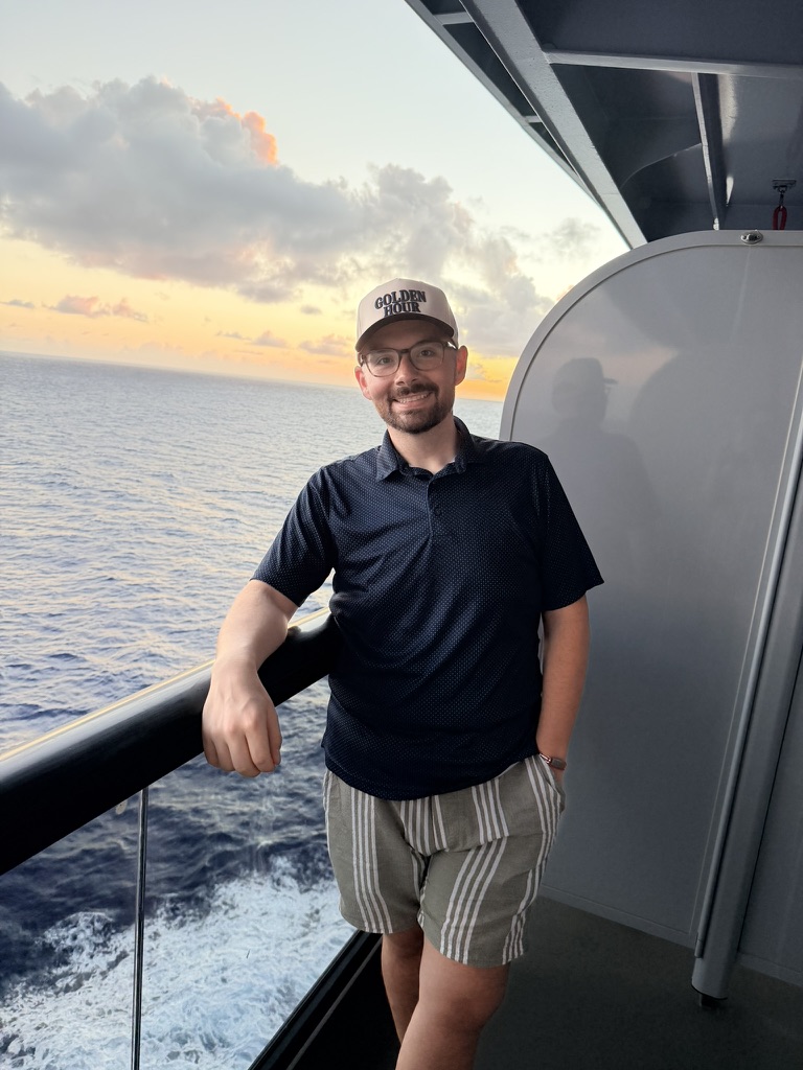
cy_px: 535
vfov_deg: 71.6
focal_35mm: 24
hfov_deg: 56.8
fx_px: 742
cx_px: 402
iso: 250
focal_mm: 6.76
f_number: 1.78
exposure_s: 1/325
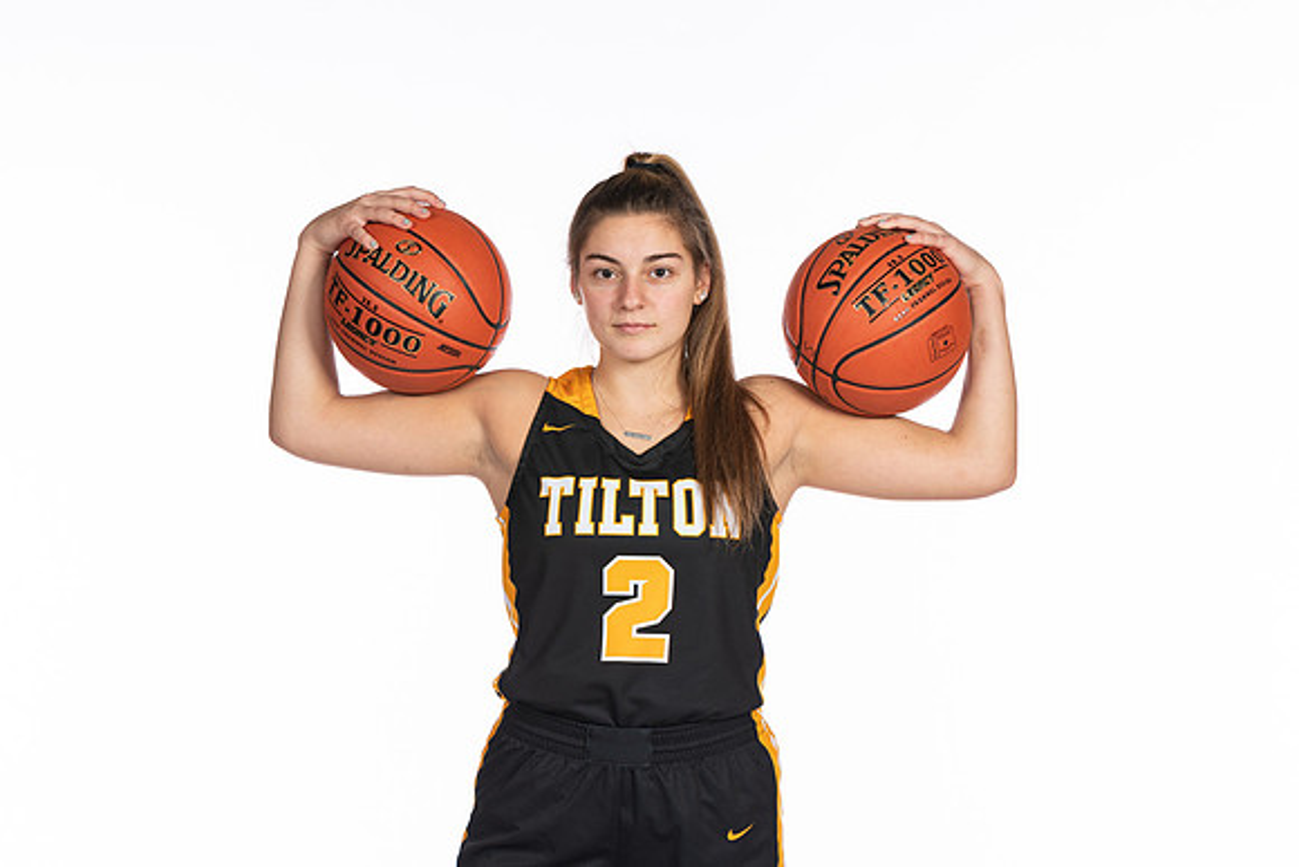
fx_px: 6280
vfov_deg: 7.9
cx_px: 650
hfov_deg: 11.8
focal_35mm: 174
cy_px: 434
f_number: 5.6
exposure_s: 1/100
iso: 100
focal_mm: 116
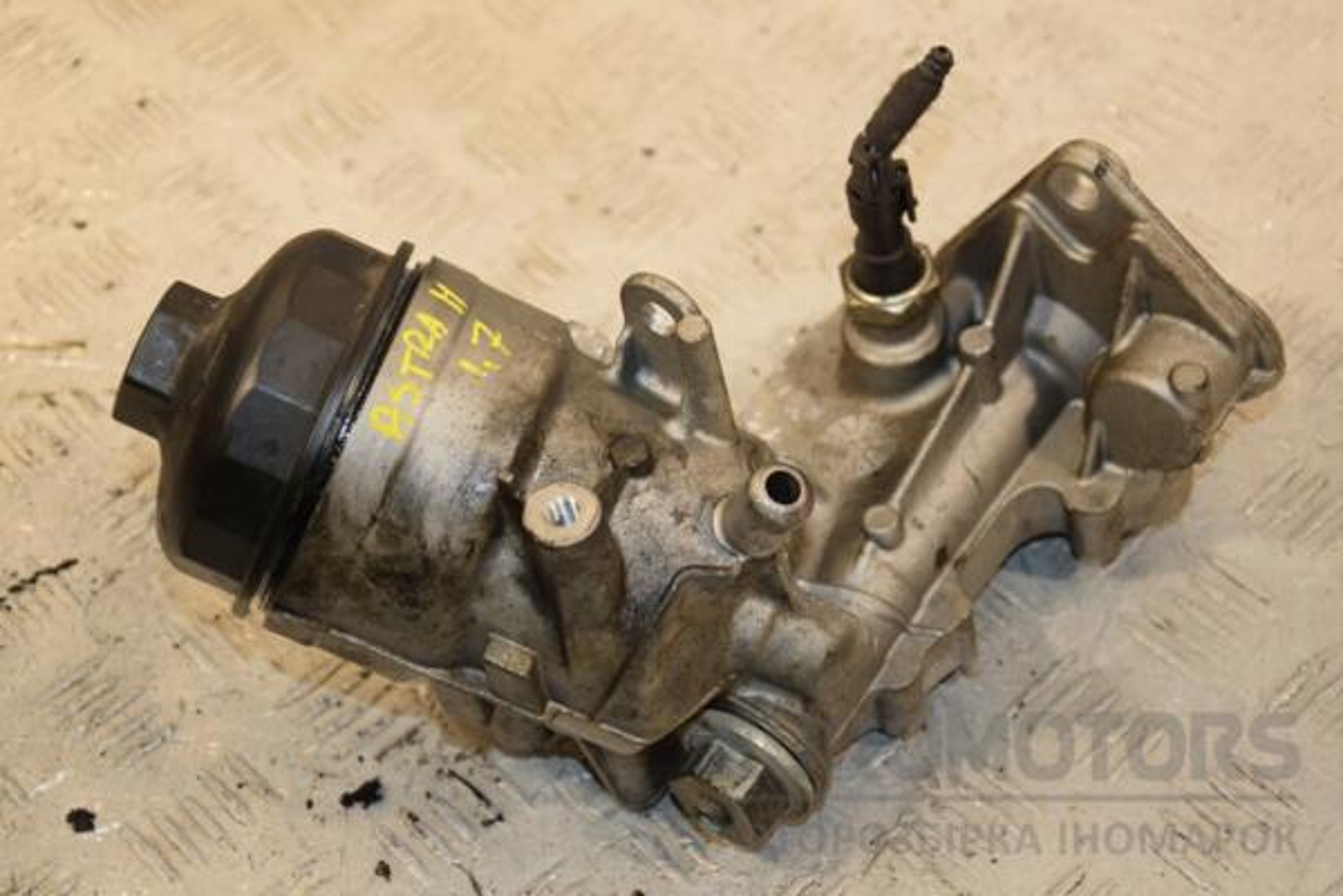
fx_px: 2798
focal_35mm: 75
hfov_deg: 27.0
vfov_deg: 18.2
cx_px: 672
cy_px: 448
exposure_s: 1/200
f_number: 5
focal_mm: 50
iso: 800
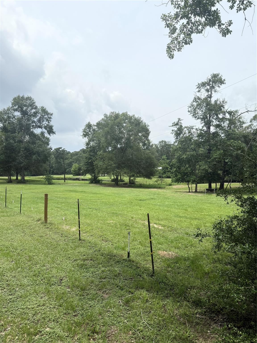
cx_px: 128
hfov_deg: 56.8
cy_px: 172
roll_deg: -0.4
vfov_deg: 71.6
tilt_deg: +0.4
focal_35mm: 24
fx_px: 238
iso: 100
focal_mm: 6.76
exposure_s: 1/3279
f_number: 1.78
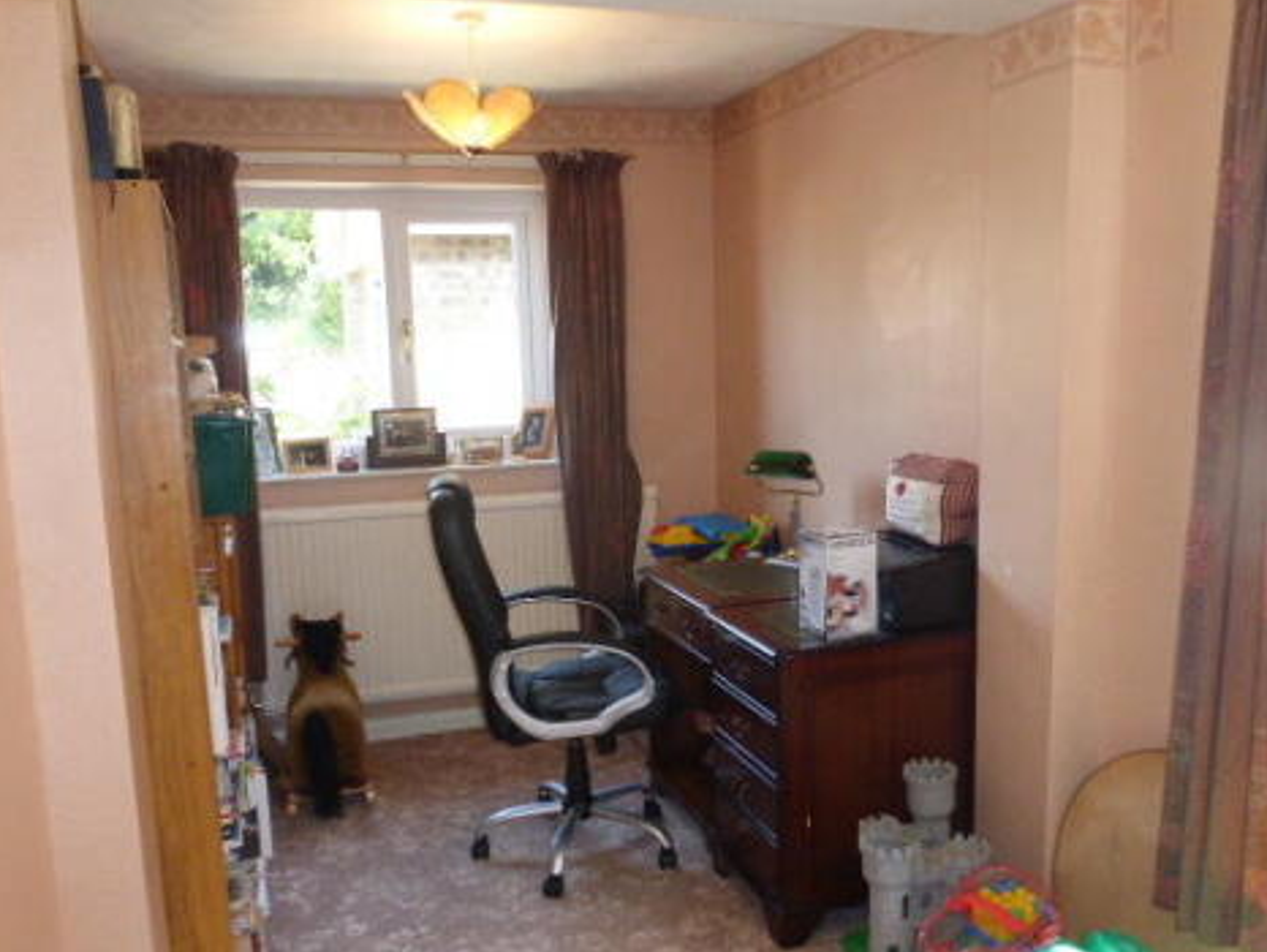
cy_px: 529
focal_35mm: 30
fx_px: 1099
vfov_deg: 46.8
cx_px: 651
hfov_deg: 59.9
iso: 400
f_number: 3.3
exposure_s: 1/60
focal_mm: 4.3
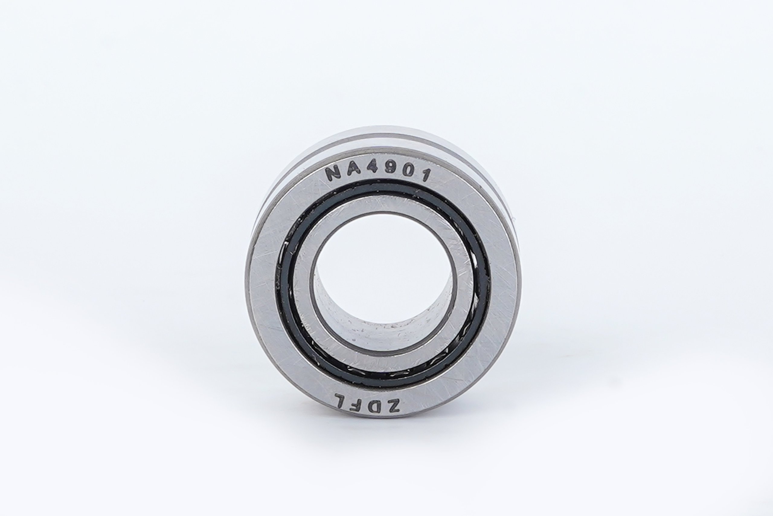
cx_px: 386
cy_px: 258
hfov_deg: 27.0
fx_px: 1610
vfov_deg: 18.2
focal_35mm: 75
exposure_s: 1/160
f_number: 16
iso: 100
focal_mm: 50
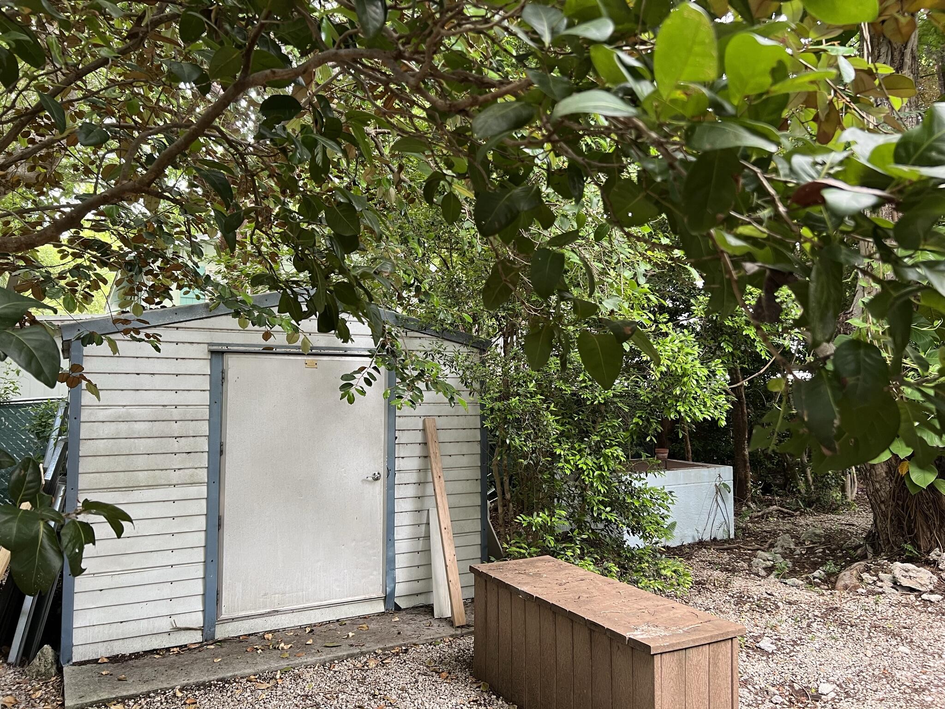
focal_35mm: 26
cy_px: 354
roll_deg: +0.4
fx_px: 710
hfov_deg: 67.3
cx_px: 472
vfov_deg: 53.1
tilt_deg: +3.2
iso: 125
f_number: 1.5
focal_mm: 5.7
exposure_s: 1/91
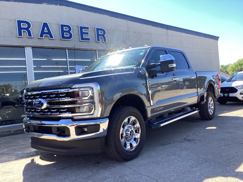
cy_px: 91
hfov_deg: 58.4
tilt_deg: -0.6
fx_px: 218
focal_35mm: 31
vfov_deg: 45.4
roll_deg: +4.4
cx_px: 122
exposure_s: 1/463
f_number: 2.4
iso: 25
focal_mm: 3.3
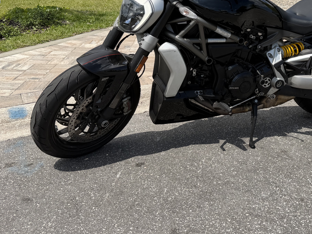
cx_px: 224
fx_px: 343
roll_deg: -1.4
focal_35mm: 38
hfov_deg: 47.6
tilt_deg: -12.0
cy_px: 54
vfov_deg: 36.7
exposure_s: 1/4975
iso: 80
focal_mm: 6.76
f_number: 1.78
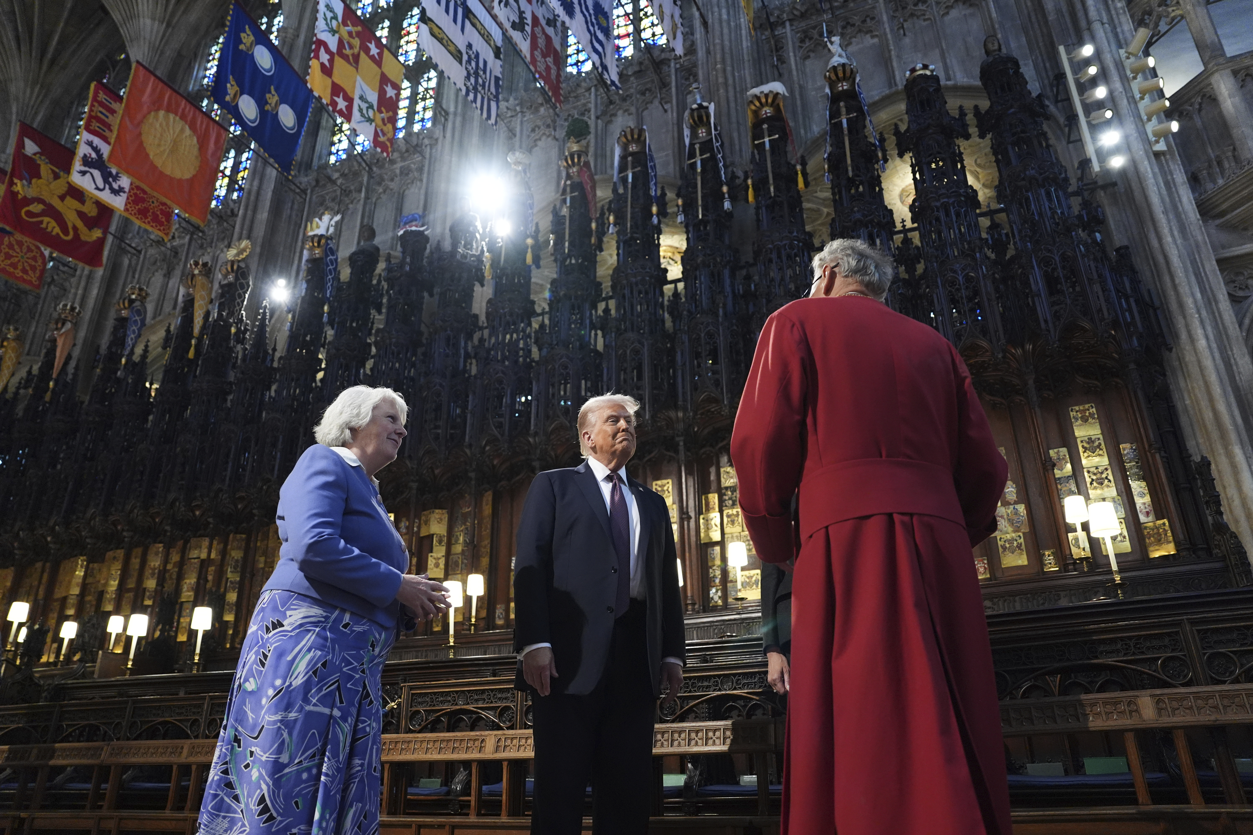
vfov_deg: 53.1
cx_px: 626
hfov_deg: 73.7
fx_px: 835
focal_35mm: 24
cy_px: 418
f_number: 2.8
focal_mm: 24
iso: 3200
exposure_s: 1/100
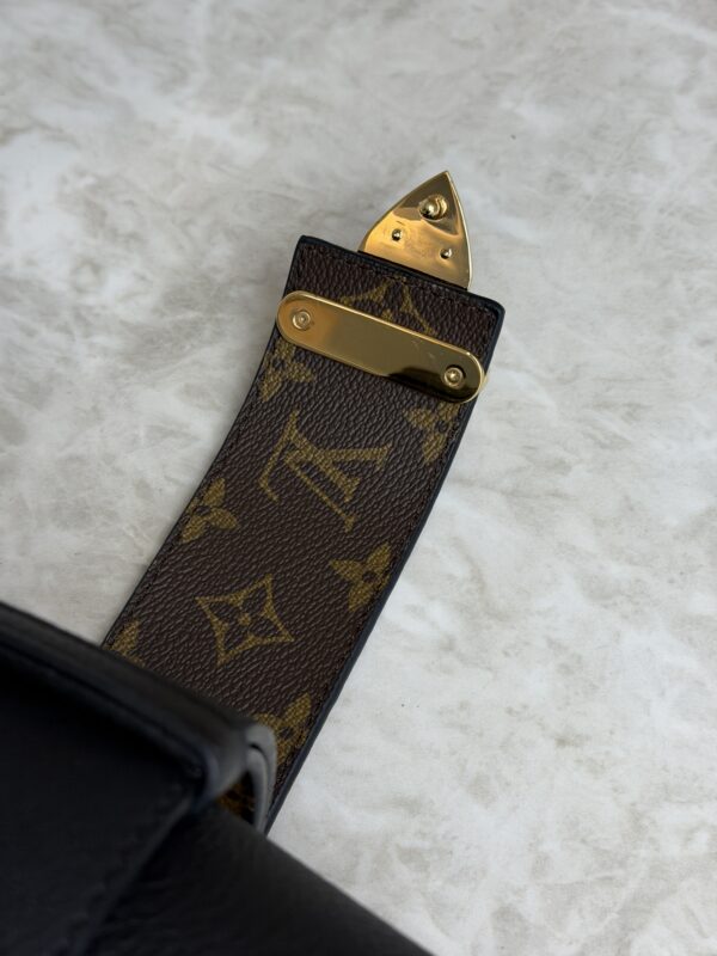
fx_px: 1326
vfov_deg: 39.7
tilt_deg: -59.0
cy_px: 478
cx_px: 358
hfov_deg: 30.3
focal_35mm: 48
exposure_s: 1/132
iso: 50
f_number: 1.78
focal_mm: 6.76
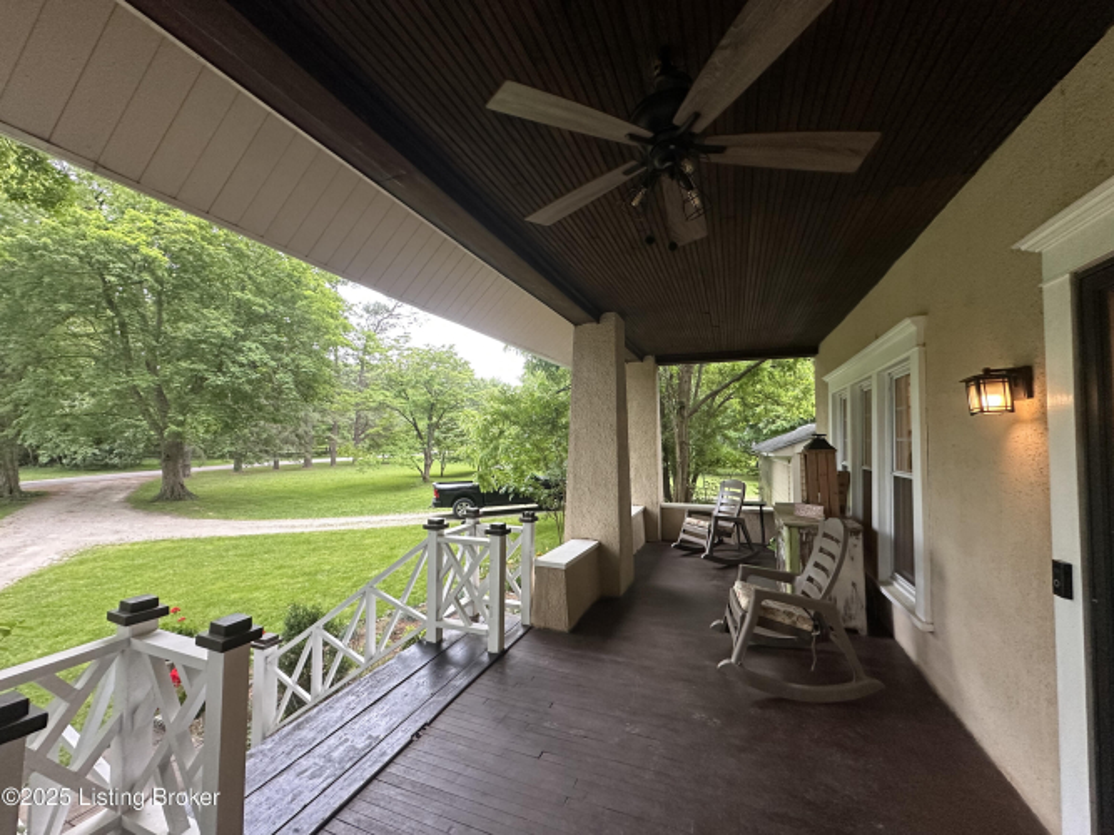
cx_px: 557
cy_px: 418
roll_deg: -0.4
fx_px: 450
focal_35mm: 14
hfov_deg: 102.1
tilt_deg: +3.1
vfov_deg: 85.7
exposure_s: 1/60
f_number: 2.2
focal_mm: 2.22
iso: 250
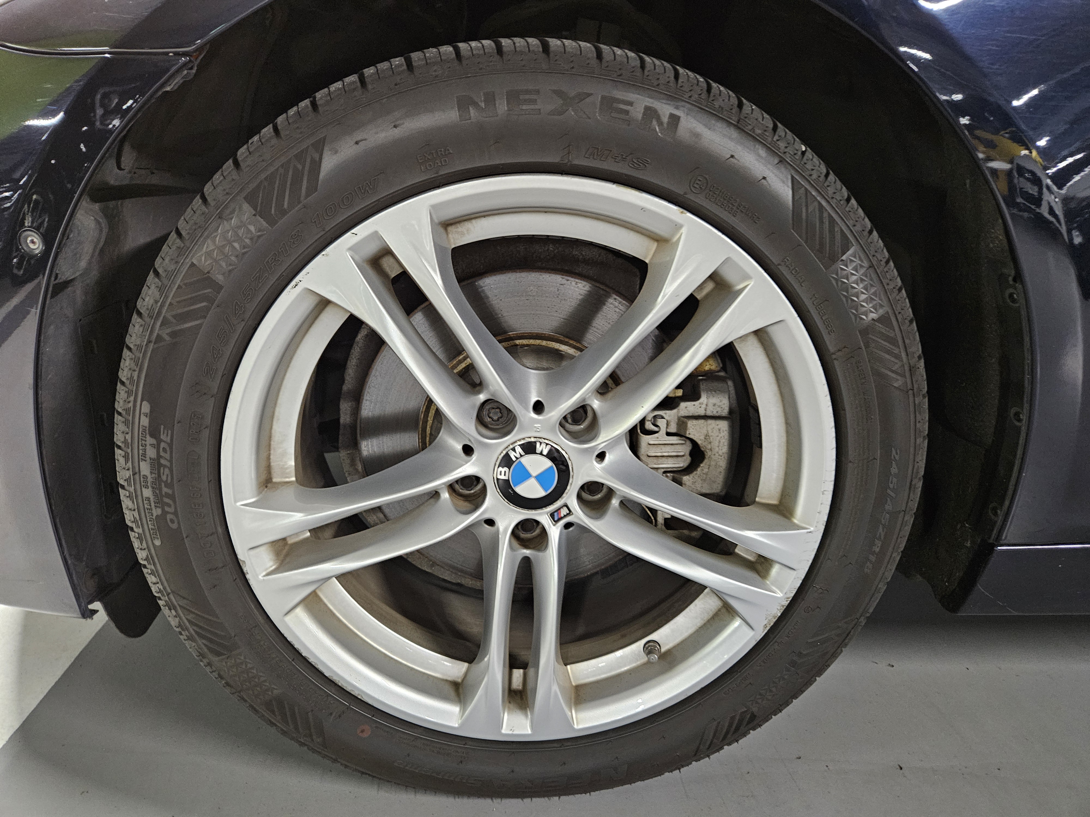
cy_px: 408
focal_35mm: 23
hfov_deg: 73.9
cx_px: 545
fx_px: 724
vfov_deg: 58.9
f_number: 1.8
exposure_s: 1/30
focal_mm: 5.4
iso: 640
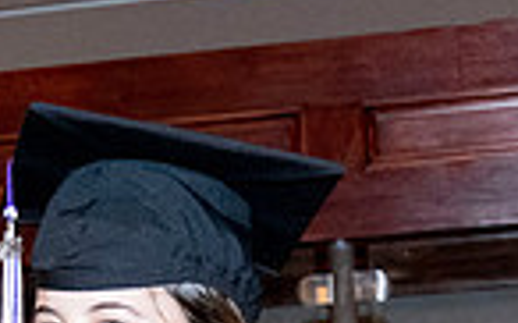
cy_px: 696
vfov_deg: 7.2
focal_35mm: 173
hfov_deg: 12.1
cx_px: 131
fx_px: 2440
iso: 6400
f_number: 7.1
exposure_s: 1/200
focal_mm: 35
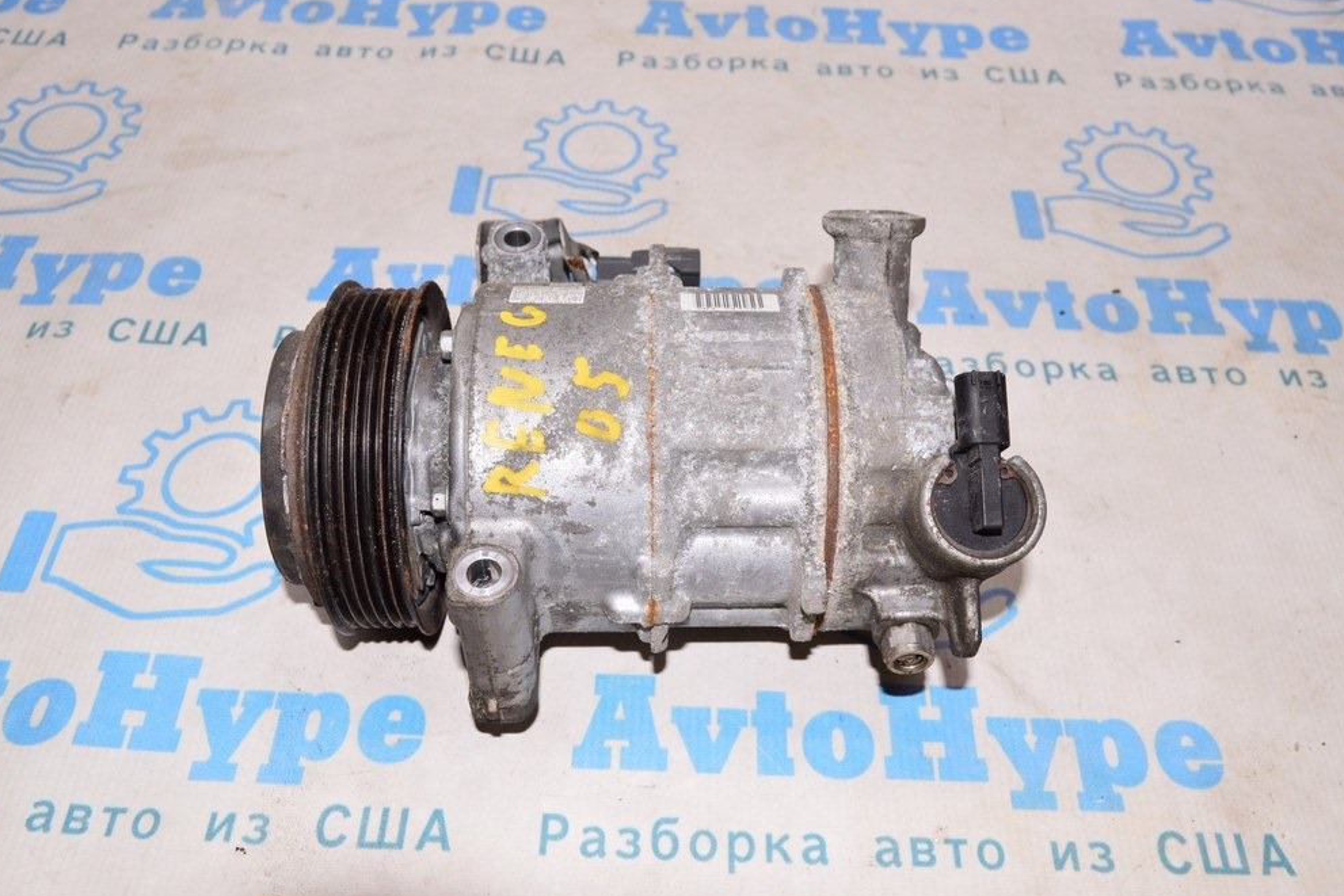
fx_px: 1214
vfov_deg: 40.5
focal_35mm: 33
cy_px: 444
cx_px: 675
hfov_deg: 57.9
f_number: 8
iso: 1600
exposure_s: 1/200
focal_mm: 21
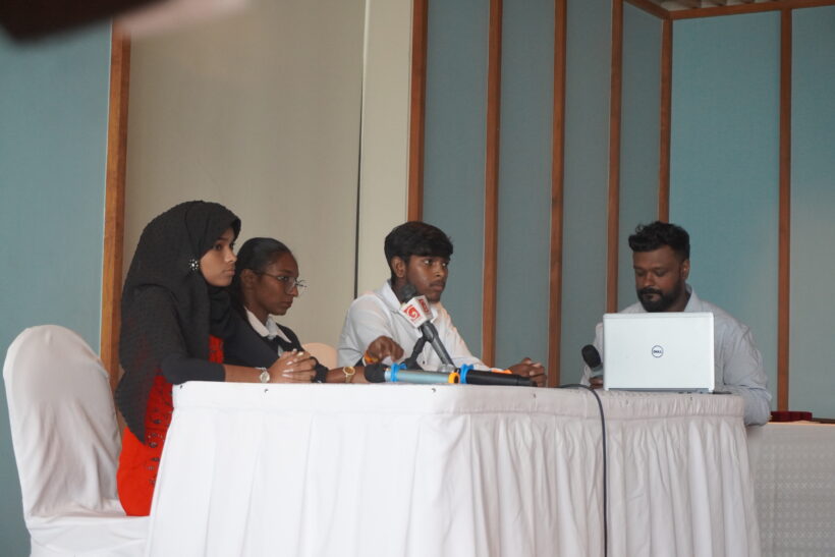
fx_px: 1740
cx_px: 418
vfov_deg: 18.2
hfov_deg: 27.0
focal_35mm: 75
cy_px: 278
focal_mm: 50
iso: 2500
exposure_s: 1/160
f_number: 5.6
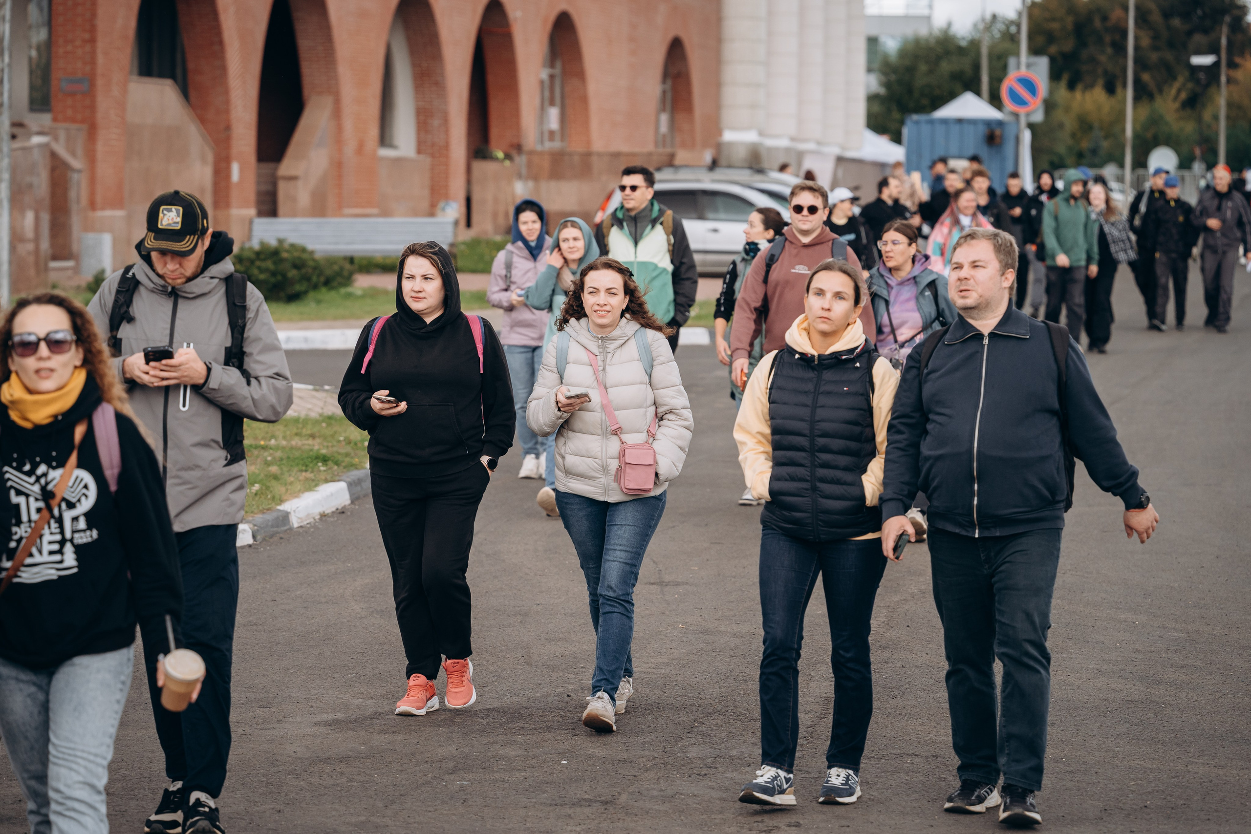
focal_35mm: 143
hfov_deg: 14.3
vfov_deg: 9.6
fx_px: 4969
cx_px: 626
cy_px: 417
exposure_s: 1/640
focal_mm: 143
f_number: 5
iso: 400
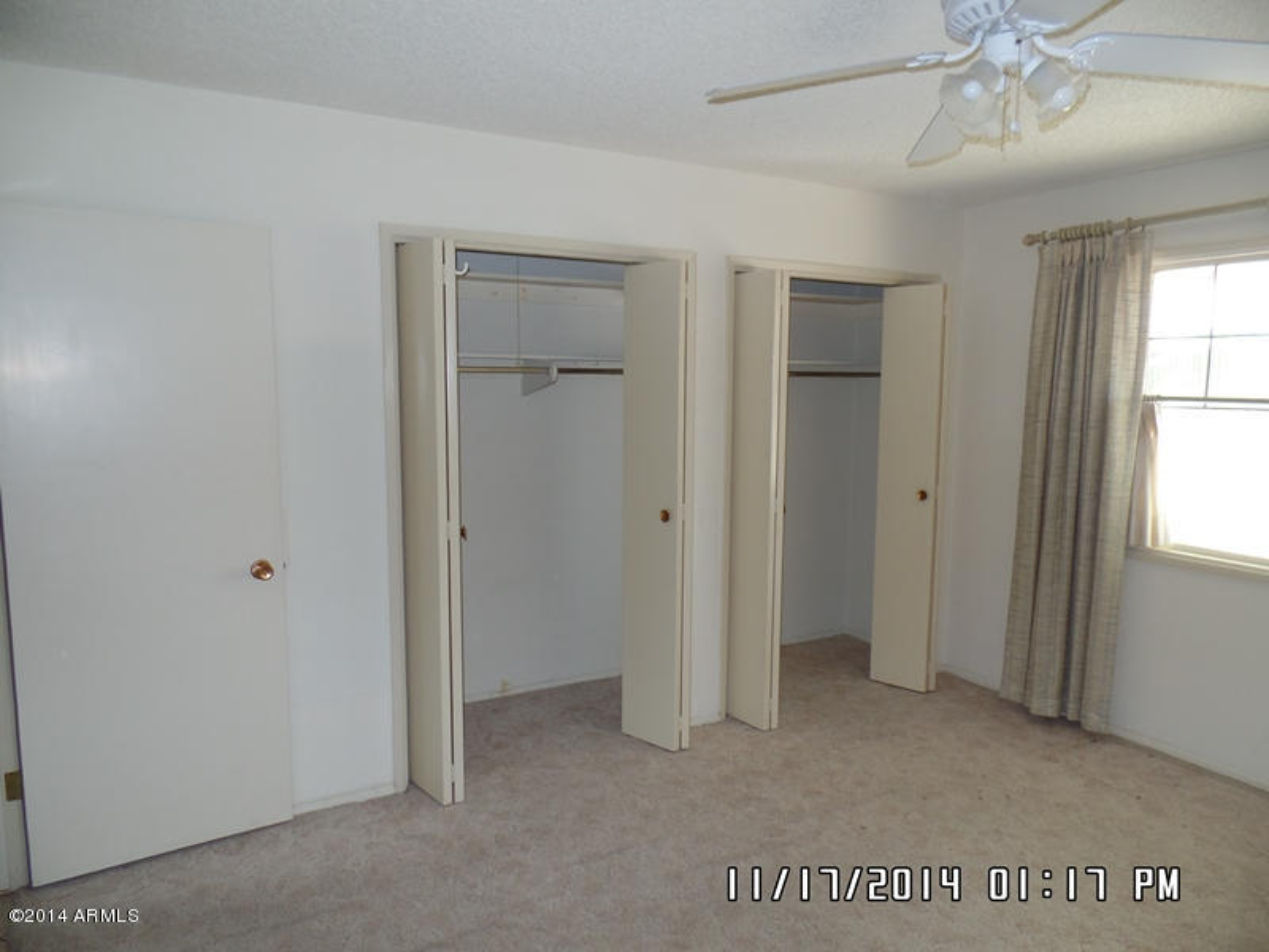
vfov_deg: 58.9
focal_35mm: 23
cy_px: 476
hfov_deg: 73.9
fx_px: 843
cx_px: 634
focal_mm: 4.1
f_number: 2.8
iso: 120
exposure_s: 1/30
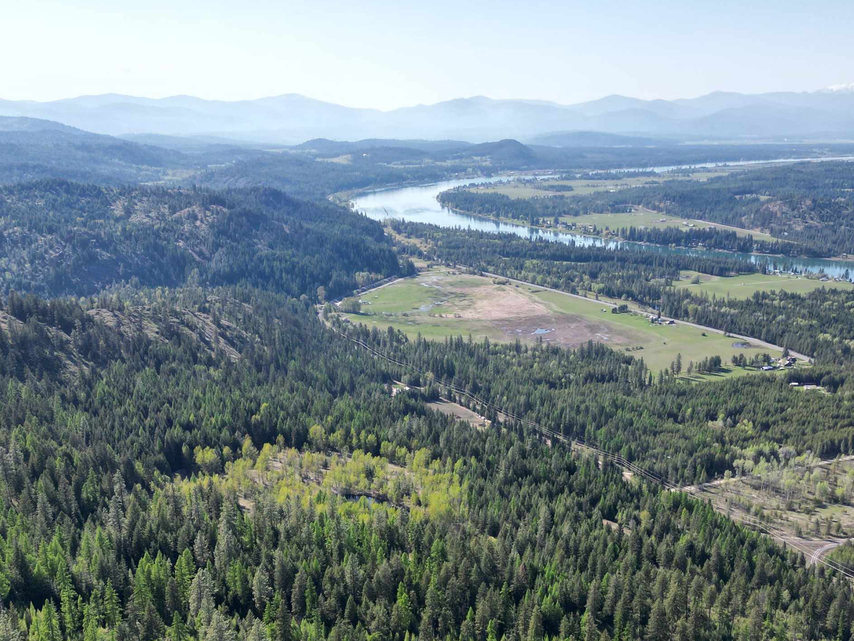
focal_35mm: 39
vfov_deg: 36.3
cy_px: 447
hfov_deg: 47.4
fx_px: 962
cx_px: 535
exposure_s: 1/2500
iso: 100
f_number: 1.7
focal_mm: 6.72
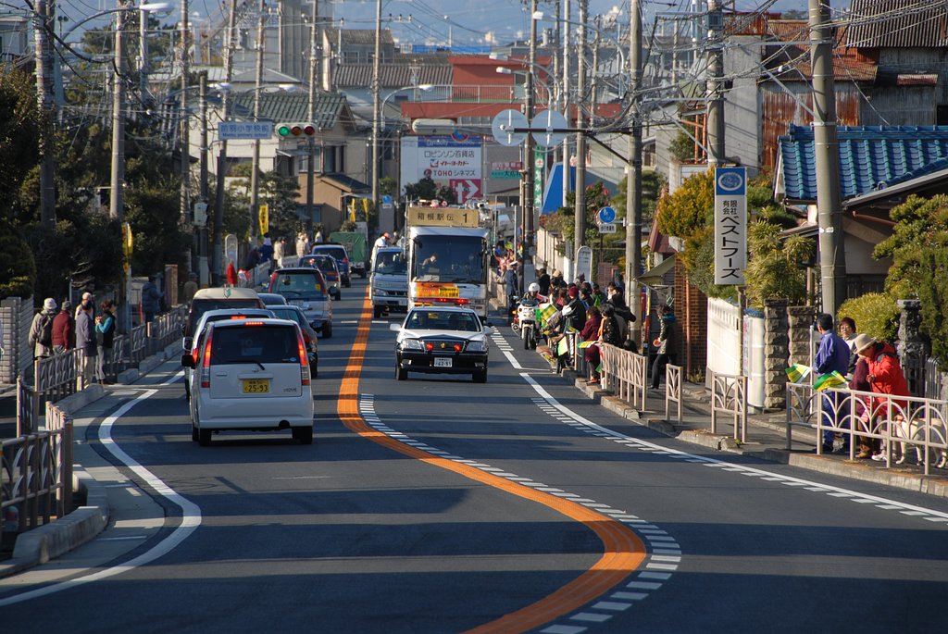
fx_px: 7908
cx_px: 474
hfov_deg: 6.9
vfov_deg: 4.6
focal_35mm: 300
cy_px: 317
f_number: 7.1
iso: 100
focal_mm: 200
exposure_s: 1/180
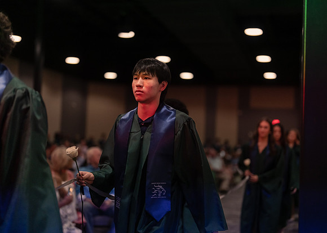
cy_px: 116
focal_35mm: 53
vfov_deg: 26.6
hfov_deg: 36.7
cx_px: 164
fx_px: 493
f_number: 1.2
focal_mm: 50
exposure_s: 1/500
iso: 1250
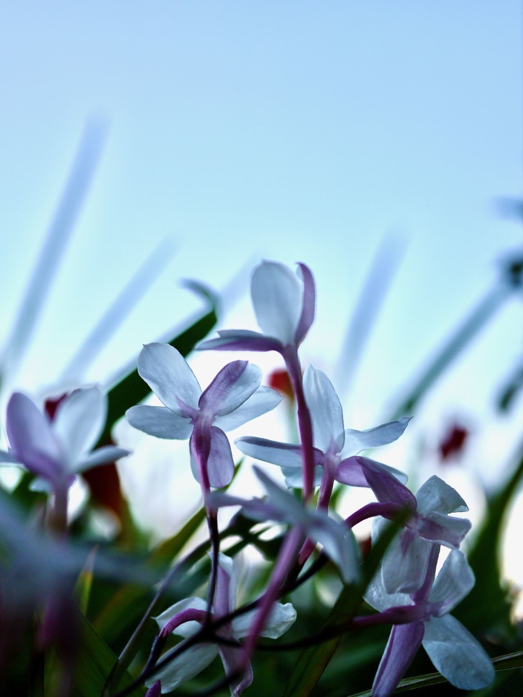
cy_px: 348
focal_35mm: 60
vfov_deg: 32.2
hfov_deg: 24.4
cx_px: 262
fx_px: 1208
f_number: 3.5
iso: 160
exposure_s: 1/1000
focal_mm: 30
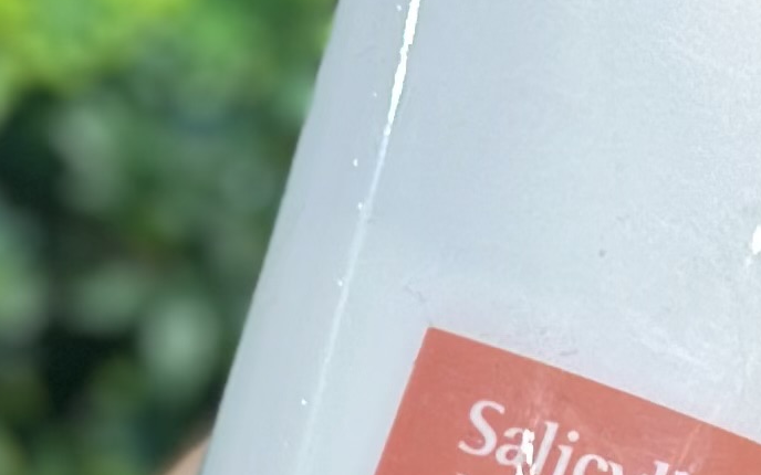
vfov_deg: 4.4
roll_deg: -1.5
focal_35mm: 298
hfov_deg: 7.0
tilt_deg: -8.8
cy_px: 878
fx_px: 6180
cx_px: 588
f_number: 1.78
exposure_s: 1/50
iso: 80
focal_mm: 6.86
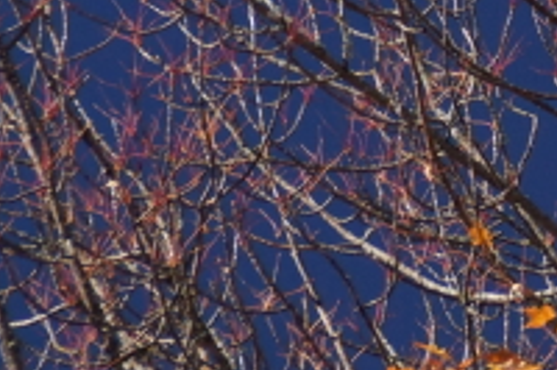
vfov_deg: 0.9
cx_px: 849
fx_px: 24317
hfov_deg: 1.3
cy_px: -172
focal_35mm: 1573
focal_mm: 210
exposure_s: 1/400
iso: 400
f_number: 6.3
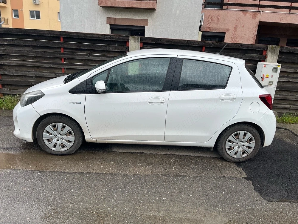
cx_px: 149
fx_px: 224
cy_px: 112
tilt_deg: -17.0
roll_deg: -4.2
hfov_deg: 67.3
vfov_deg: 53.1
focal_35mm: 26
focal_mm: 5.1
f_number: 1.6
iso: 50
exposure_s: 1/1046
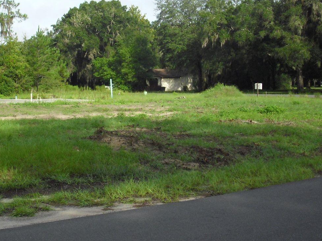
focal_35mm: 62
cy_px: 105
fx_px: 577
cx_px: 137
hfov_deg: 31.2
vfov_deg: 23.6
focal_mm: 6.2
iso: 100
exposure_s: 1/125
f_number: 8
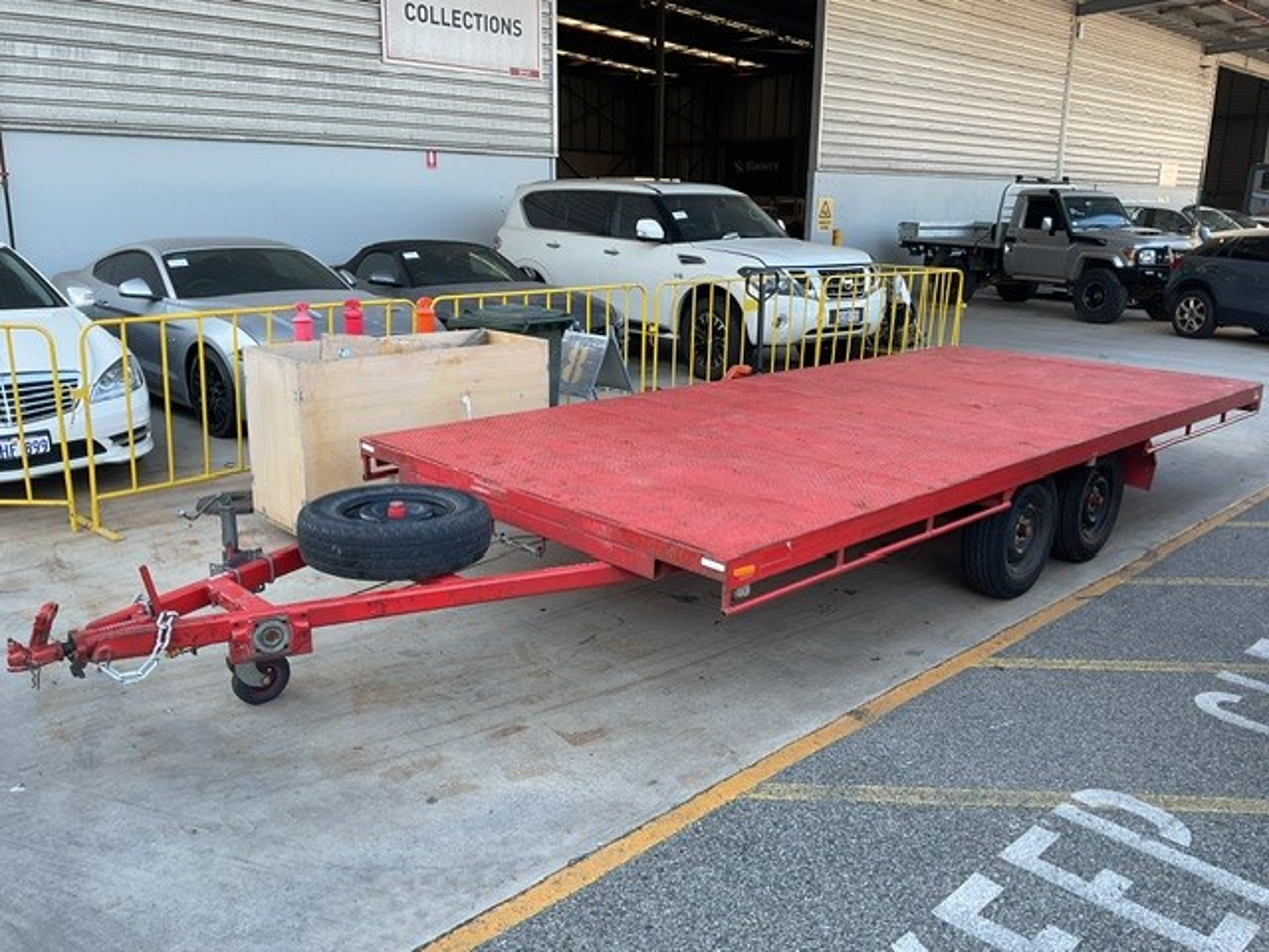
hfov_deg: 61.7
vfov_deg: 48.2
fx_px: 1063
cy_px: 476
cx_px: 634
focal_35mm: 29
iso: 16
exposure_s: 1/122
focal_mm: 3
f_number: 1.8
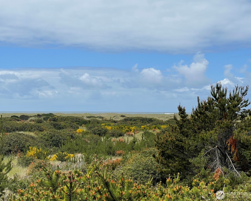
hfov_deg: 28.3
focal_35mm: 67
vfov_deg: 22.8
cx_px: 125
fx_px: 498
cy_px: 101
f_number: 2.2
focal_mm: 7.5
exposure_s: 1/2732
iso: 20
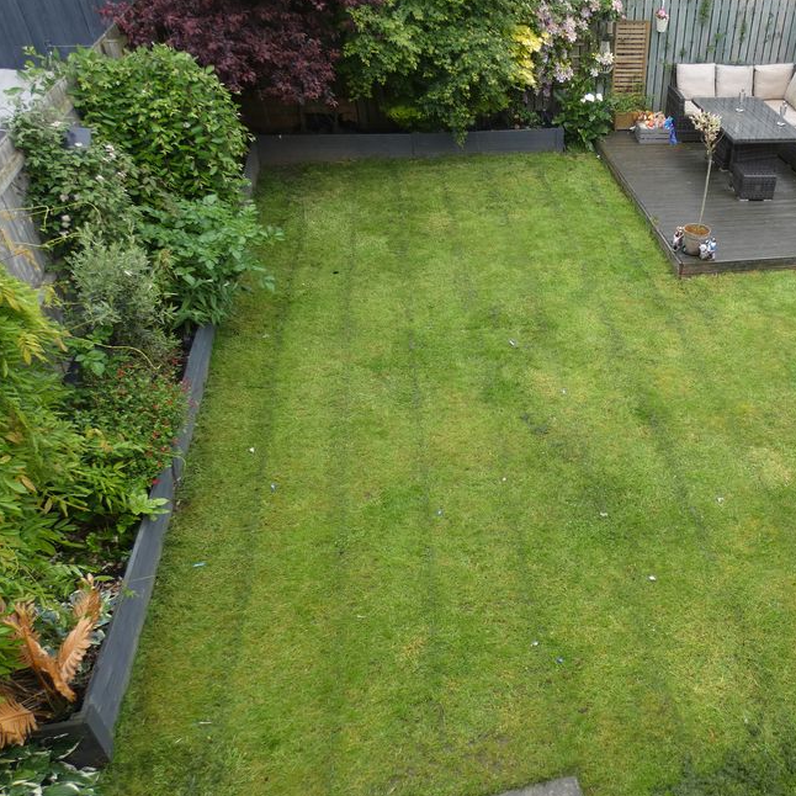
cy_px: 388
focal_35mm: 28
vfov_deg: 57.3
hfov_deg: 53.8
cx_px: 626
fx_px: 728
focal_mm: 3.6
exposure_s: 1/100
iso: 80
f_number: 2.8
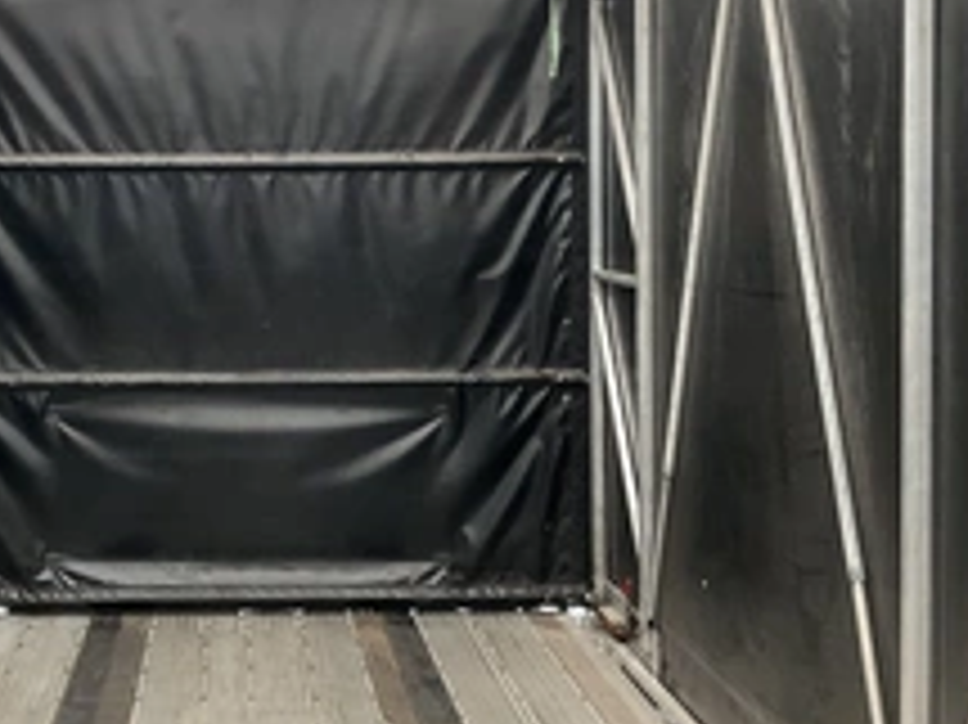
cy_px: 234
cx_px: 243
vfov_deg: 26.8
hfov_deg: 34.8
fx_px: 1509
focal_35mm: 54
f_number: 1.8
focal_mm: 3
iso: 64
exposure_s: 1/63
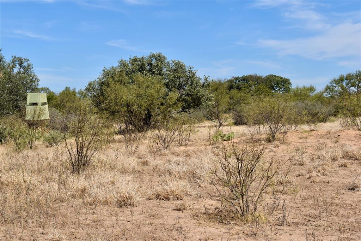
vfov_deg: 25.0
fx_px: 541
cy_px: 120
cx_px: 180
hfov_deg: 36.9
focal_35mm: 54
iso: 100
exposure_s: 1/200
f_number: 14
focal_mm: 36
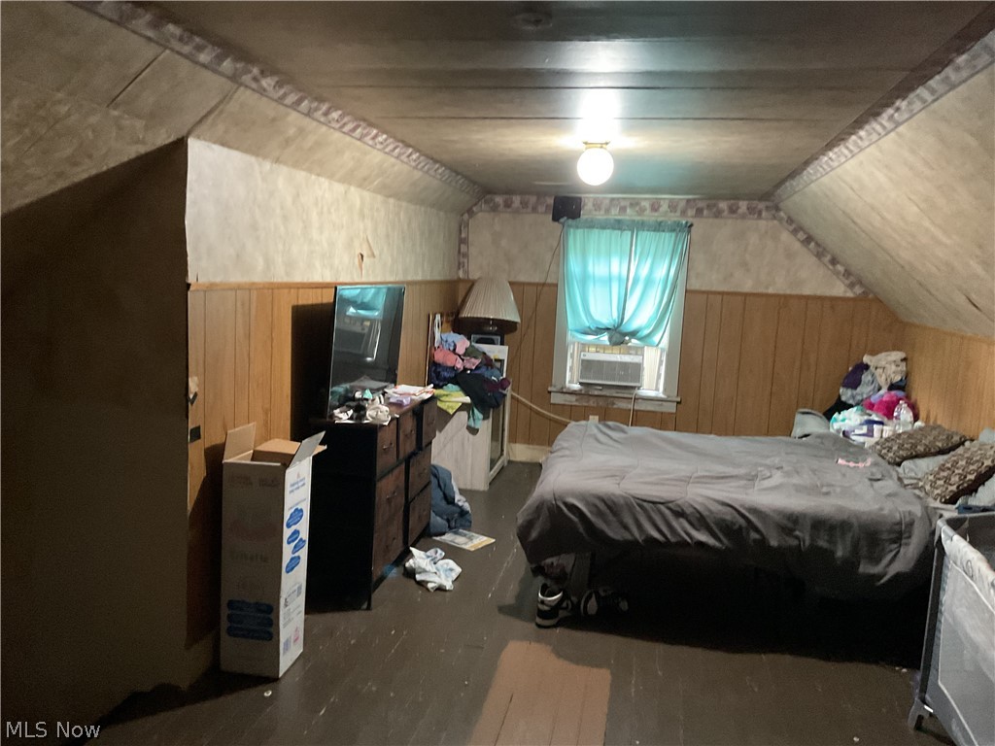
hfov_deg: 61.7
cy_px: 373
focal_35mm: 29
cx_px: 498
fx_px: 834
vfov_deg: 48.2
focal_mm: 3
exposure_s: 1/30
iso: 500
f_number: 1.8
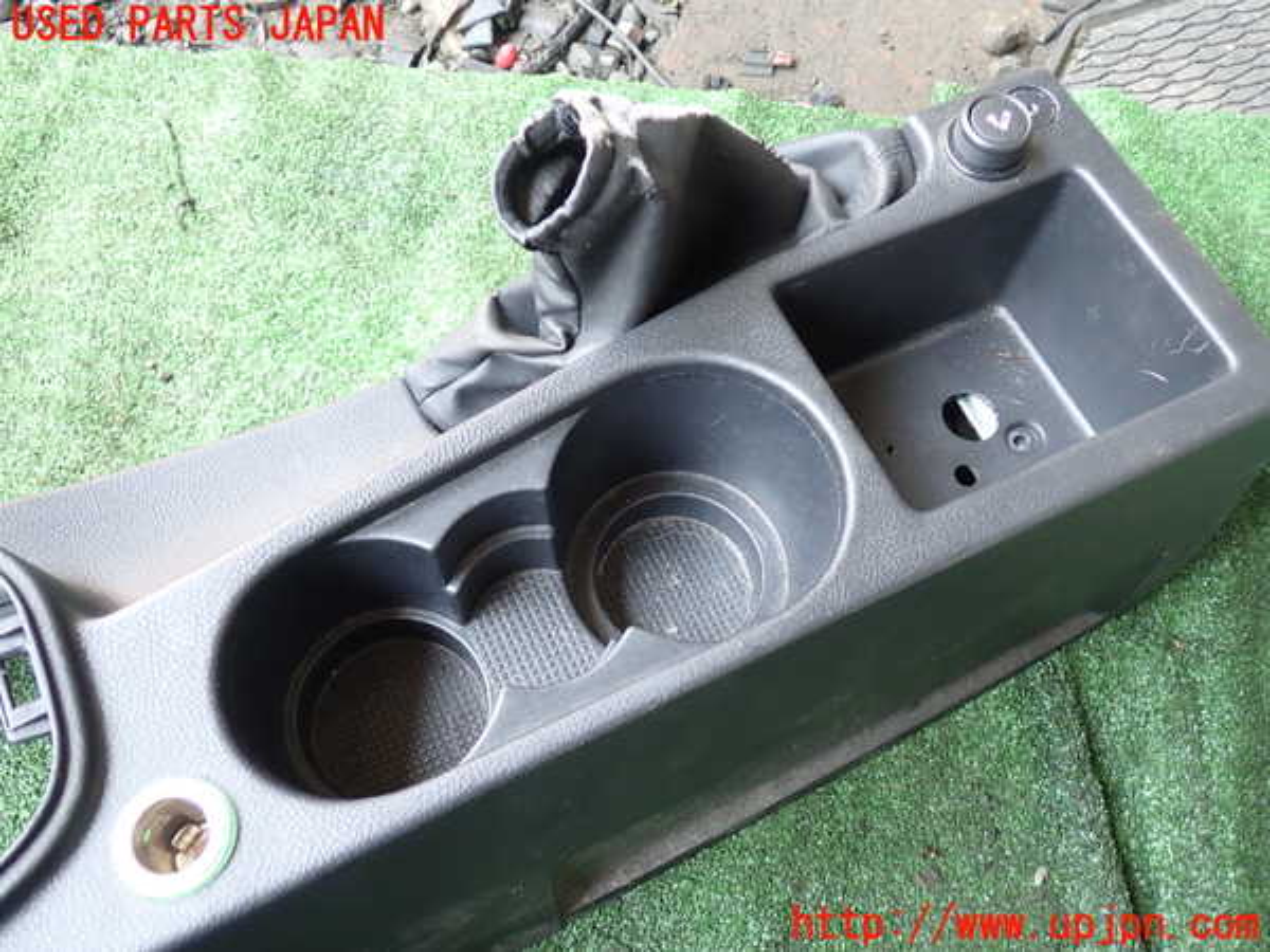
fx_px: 1101
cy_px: 476
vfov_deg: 46.8
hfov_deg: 60.0
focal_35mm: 30
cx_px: 635
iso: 160
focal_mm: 5.4
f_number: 2.3
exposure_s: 1/60
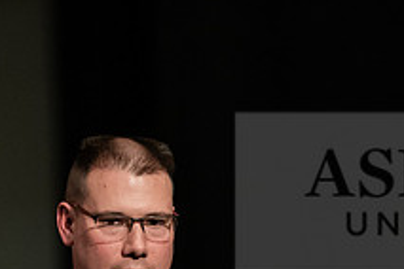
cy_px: 342
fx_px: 9168
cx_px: 178
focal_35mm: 817
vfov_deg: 1.7
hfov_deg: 2.5
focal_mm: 300
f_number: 3.2
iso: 4000
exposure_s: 1/250
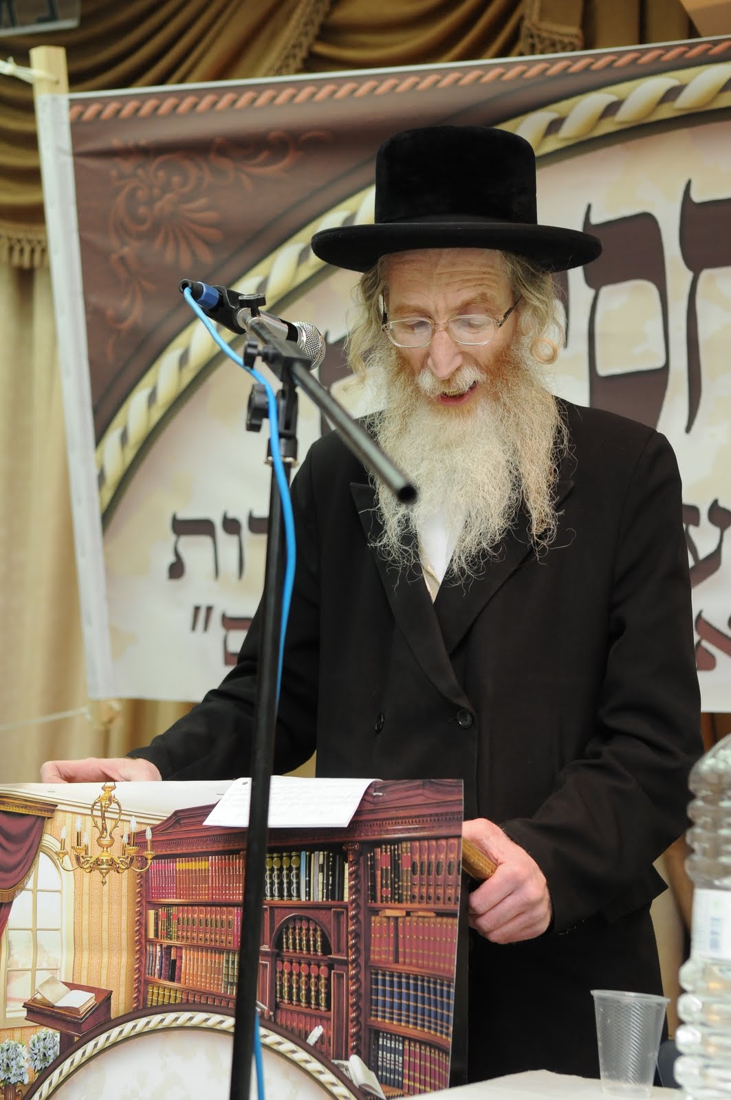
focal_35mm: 66
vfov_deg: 30.5
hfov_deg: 20.6
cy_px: 550
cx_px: 366
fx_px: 2015
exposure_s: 1/100
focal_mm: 44
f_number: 3.5
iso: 800
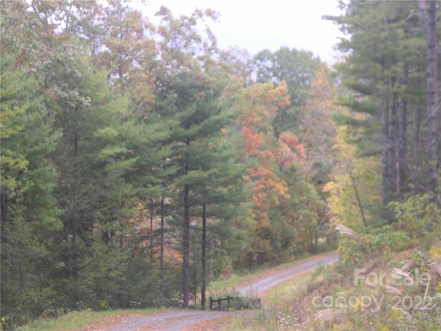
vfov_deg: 15.2
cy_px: 166
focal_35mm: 97
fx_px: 1236
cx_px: 220
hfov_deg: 20.2
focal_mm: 20.5
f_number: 4.6
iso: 100
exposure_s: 1/36.4
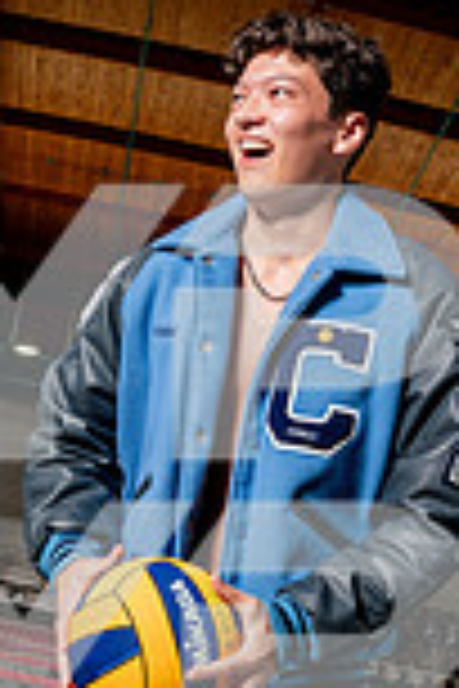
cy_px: 643
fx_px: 1128
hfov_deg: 22.8
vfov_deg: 32.0
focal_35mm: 59
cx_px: 130
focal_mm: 20
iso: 400
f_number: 6.3
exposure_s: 1/250
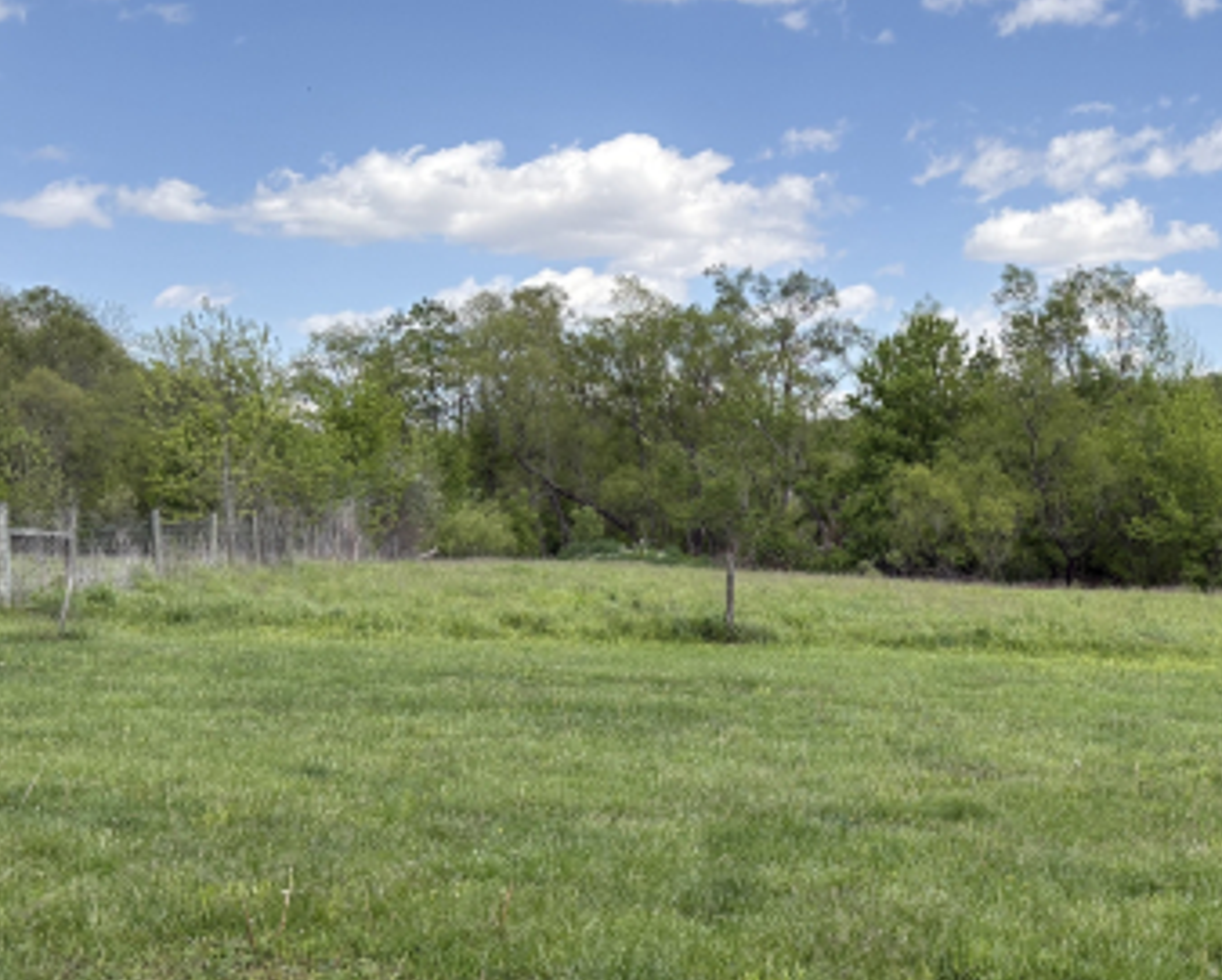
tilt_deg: -4.0
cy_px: 673
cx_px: 974
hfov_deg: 36.1
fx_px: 1810
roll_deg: +1.1
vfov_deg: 30.0
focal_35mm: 50
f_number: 1.6
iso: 50
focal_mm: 5.96
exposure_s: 1/1848
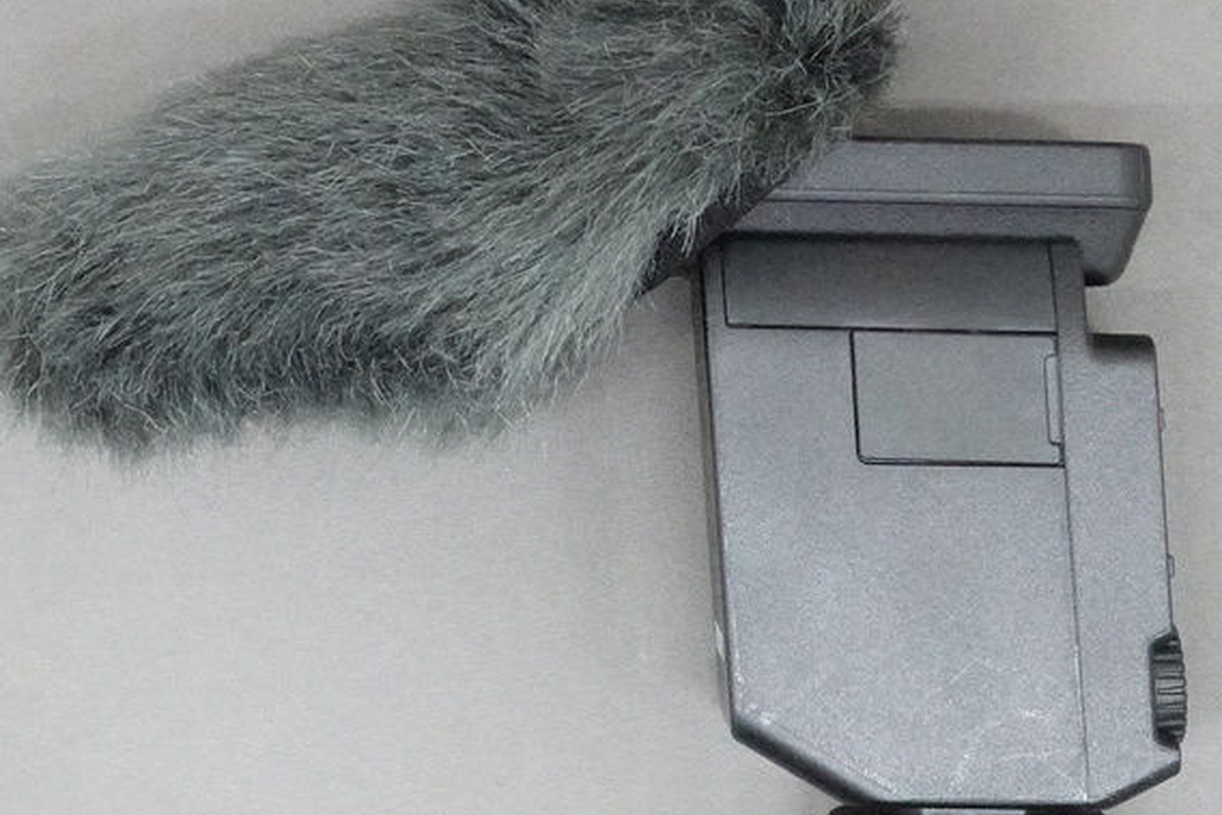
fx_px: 3870
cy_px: 398
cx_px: 775
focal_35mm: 114
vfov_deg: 12.0
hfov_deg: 17.9
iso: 6400
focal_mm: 19.84
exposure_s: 1/50
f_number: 8
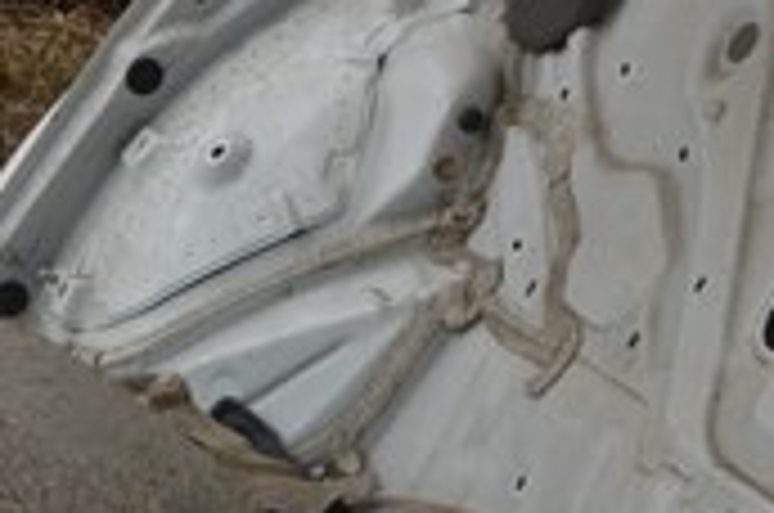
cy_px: 511
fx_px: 3455
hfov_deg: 11.4
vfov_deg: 8.4
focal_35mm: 161
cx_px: -828
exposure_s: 1/200
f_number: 7.1
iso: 100
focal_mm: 18
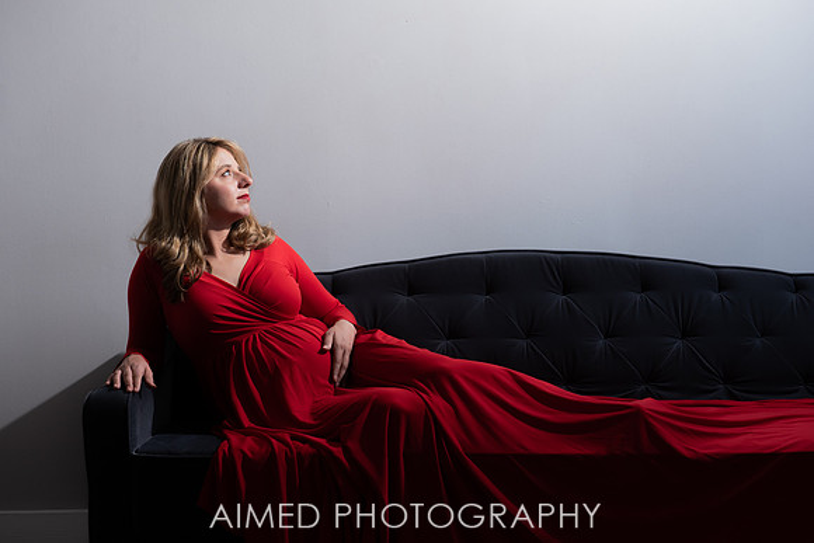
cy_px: 272
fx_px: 1597
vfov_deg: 19.3
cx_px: 405
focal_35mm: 71
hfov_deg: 28.6
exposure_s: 1/200
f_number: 6.3
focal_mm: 70
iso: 400
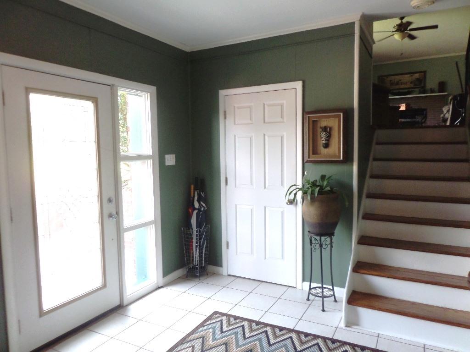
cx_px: 235
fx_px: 326
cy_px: 176
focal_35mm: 24
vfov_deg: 56.8
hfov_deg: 71.6
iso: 200
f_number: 3.1
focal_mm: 4.3
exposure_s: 1/30
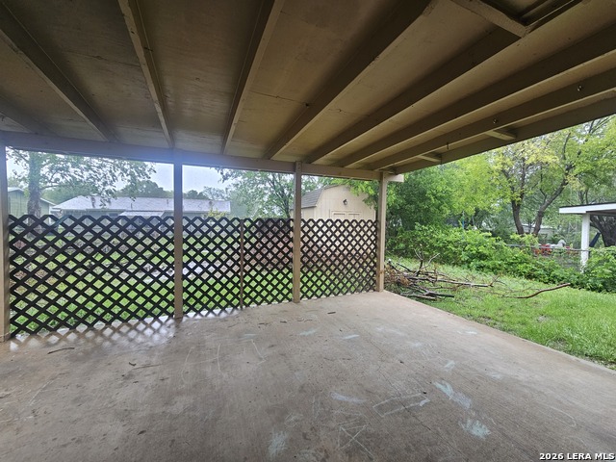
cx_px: 308
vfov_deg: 89.9
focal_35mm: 13
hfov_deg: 106.2
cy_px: 231
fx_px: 231
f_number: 2.2
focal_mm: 2.2
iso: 125
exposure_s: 1/100
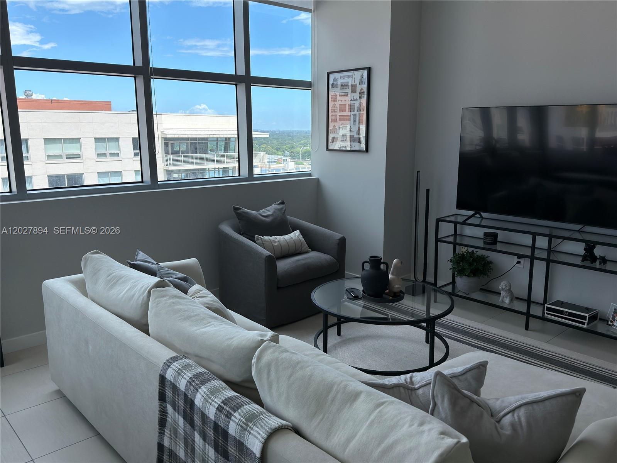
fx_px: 517
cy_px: 232
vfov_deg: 48.2
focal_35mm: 29
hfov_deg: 61.7
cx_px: 308
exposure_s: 1/2105
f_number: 1.78
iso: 64
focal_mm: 6.76
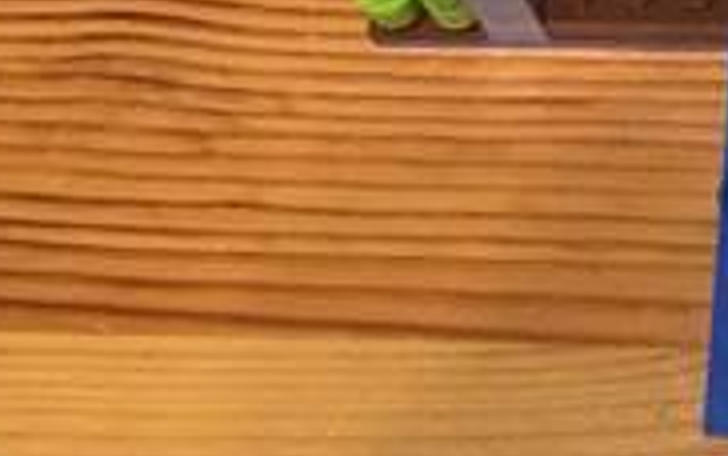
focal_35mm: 152
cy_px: -742
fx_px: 3018
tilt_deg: -61.0
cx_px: 1040
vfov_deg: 7.8
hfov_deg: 13.1
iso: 200
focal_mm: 4.15
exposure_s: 1/17
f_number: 2.2
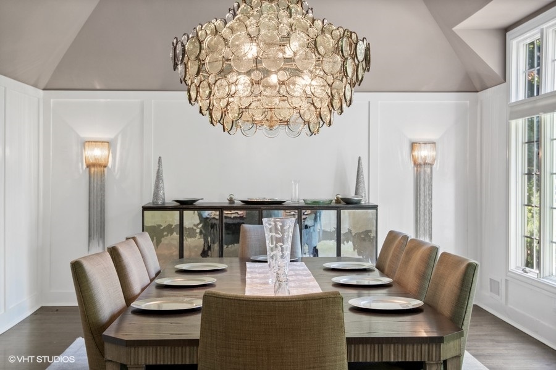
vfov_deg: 29.8
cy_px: 185
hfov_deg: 43.6
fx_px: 695
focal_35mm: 45
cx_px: 278
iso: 400
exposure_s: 1/13
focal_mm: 30
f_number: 8
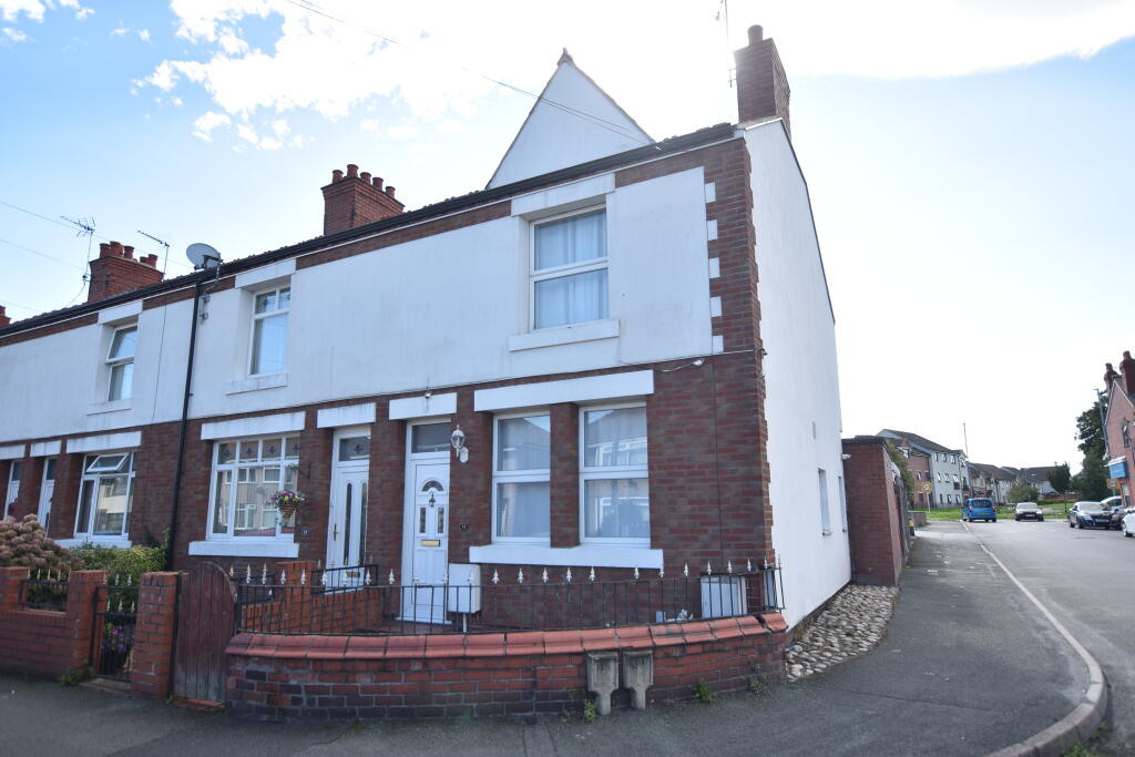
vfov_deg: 59.5
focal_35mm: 21
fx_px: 662
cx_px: 568
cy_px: 378
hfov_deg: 81.2
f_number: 3.5
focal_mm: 14
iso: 100
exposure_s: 1/320
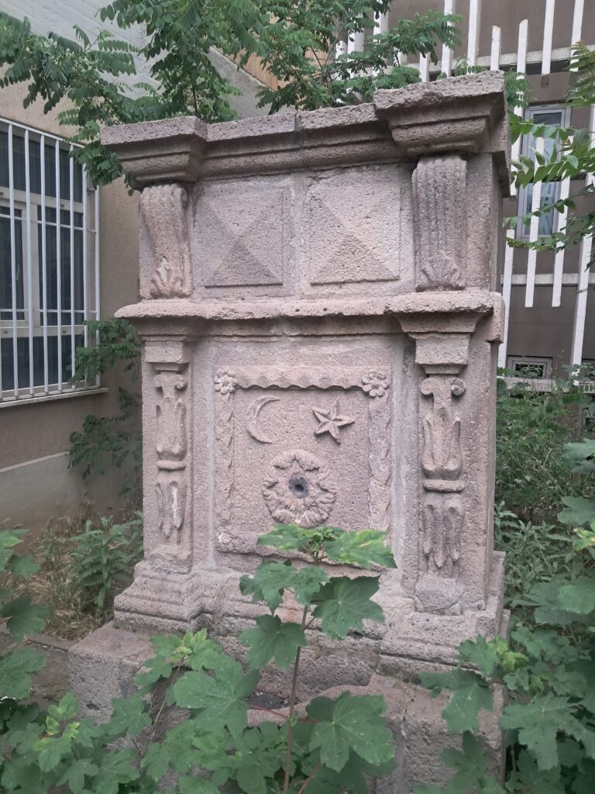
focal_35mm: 27
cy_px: 397
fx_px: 619
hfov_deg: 51.4
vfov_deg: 65.3
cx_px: 298
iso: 320
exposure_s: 1/50
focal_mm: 4
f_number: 1.8
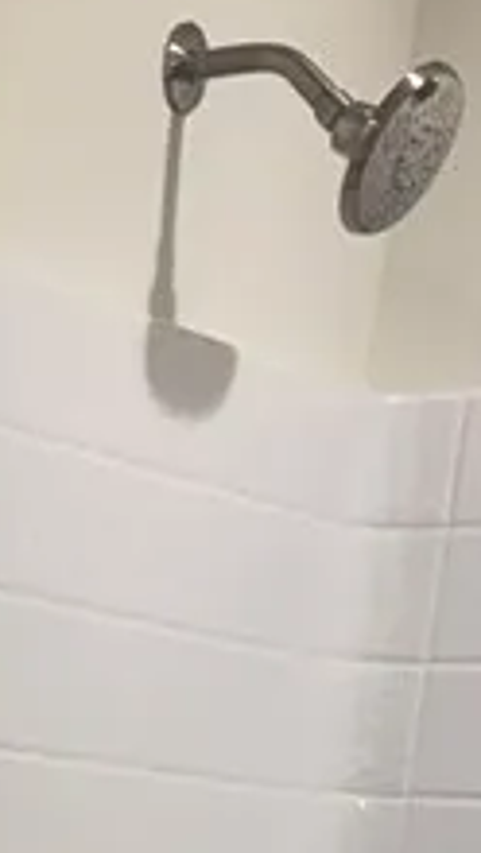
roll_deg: -3.0
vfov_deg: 14.6
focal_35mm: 132
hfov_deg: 8.2
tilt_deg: -10.9
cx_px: -784
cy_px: 1431
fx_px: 2988
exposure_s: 1/120
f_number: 1.6
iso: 80
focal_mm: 5.96
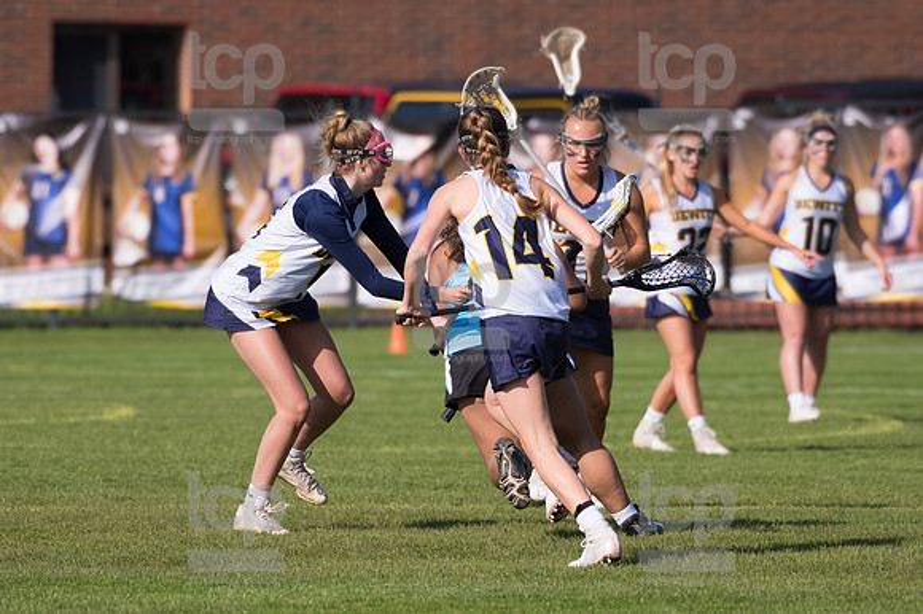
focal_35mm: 495
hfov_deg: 4.2
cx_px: 462
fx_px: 12684
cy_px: 307
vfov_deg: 2.8
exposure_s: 1/2000
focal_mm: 330
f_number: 5.6
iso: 320
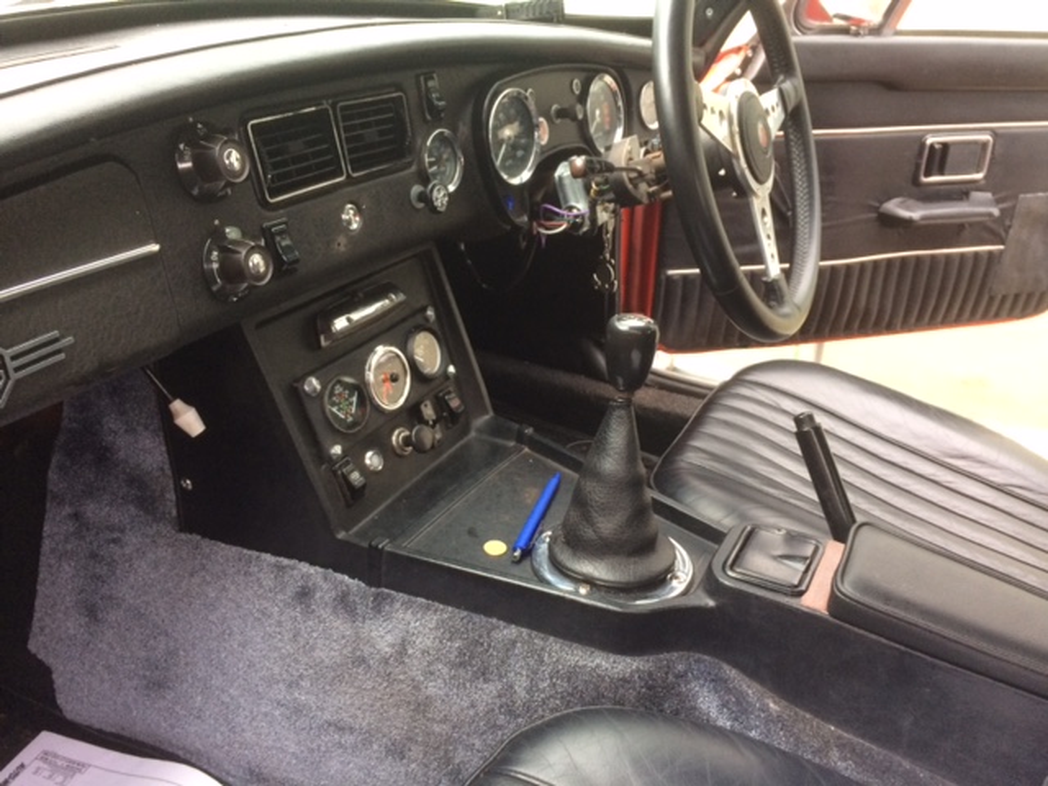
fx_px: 878
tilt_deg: -27.7
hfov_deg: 61.7
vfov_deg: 48.2
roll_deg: -1.4
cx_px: 524
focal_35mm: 29
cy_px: 393
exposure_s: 1/33
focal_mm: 4.15
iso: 80
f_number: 2.2
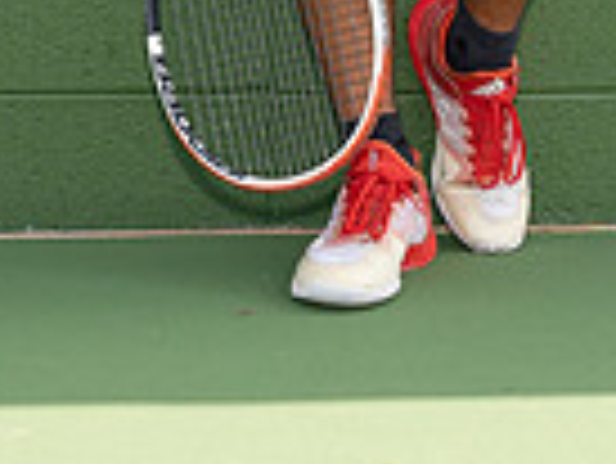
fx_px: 3117
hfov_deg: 11.3
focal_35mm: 175
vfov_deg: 8.0
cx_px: 297
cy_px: -509
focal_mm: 37
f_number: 5
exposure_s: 1/250
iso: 100
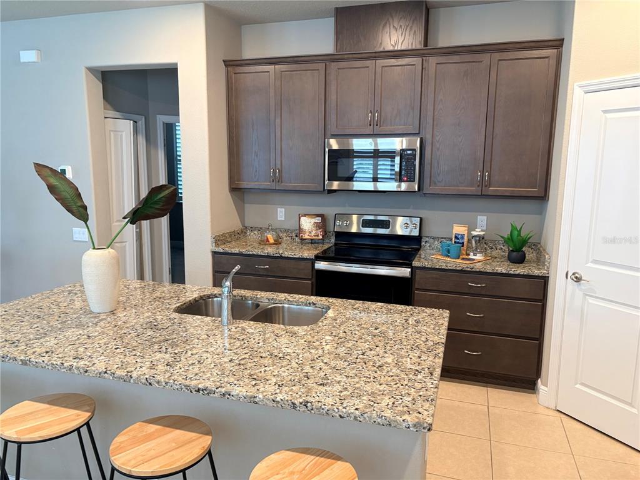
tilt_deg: -7.3
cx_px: 320
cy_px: 240
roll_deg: -1.9
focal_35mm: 26
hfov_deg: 67.3
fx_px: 481
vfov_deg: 53.1
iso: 160
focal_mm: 5.96
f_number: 1.6
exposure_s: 1/60
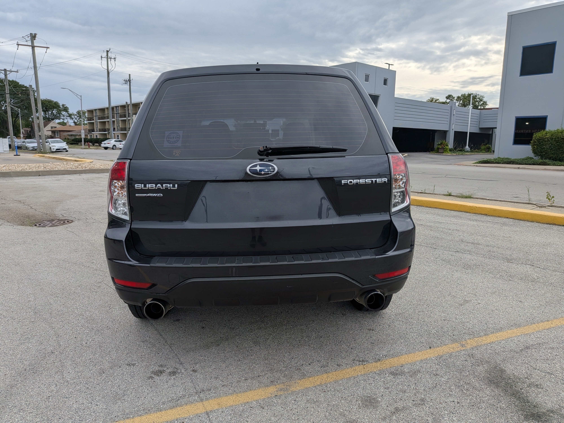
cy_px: 212
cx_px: 282
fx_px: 391
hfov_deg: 71.6
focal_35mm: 24
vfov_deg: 56.8
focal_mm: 4.53
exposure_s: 1/836
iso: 29
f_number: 1.7
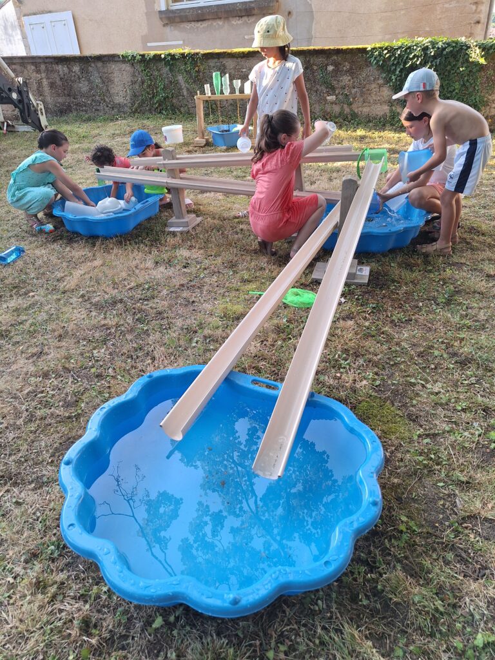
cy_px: 330
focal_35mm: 23
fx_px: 439
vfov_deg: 73.9
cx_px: 248
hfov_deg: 58.9
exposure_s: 1/120
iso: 40
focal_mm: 5.54
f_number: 1.8
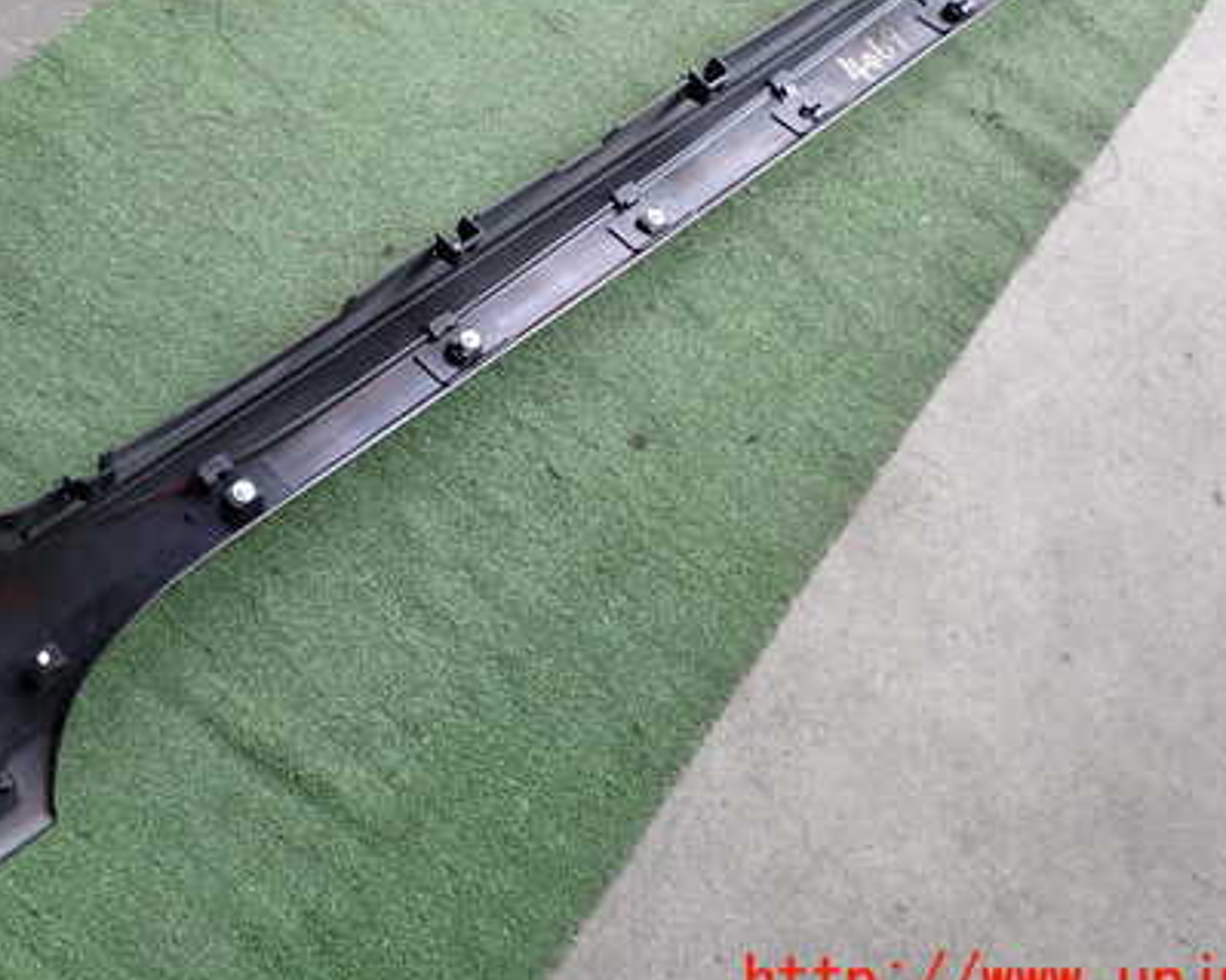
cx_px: 516
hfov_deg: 41.9
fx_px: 1596
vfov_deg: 33.9
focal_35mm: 44
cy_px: 332
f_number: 2.3
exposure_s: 1/100
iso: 200
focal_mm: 5.4
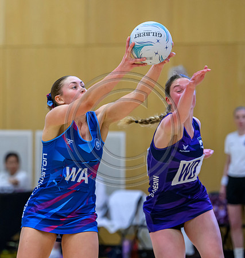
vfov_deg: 7.4
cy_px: 110
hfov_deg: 7.1
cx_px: 78
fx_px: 1984
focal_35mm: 241
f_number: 3.2
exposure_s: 1/1000
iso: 4000
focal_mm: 155
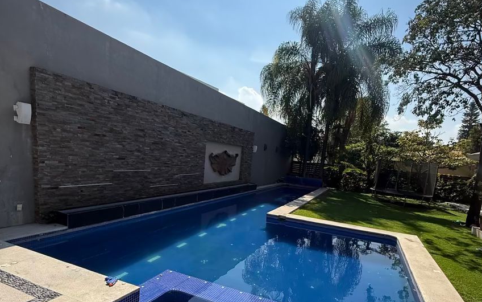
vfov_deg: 56.1
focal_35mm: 21
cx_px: 255
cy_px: 201
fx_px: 276
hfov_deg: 82.2
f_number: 2.2
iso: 80
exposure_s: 1/1795
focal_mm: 2.22
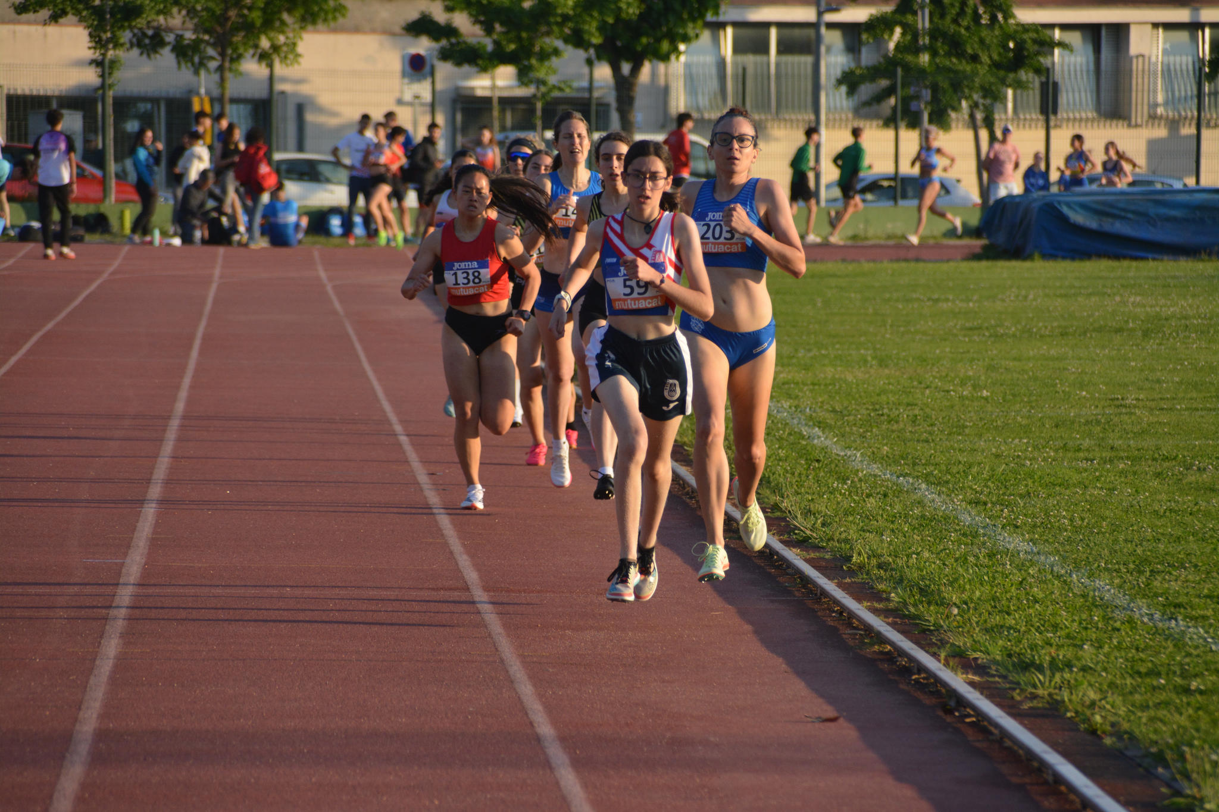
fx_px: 10157
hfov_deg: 6.9
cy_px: 406
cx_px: 610
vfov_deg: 4.6
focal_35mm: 300
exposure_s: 1/1000
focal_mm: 200
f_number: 6.3
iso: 640
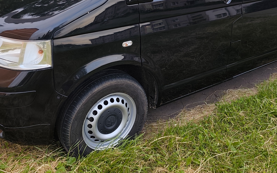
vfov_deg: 30.2
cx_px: 166
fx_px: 302
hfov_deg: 49.0
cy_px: 9
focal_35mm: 40
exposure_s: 1/100
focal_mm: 6.19
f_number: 1.65
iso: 64
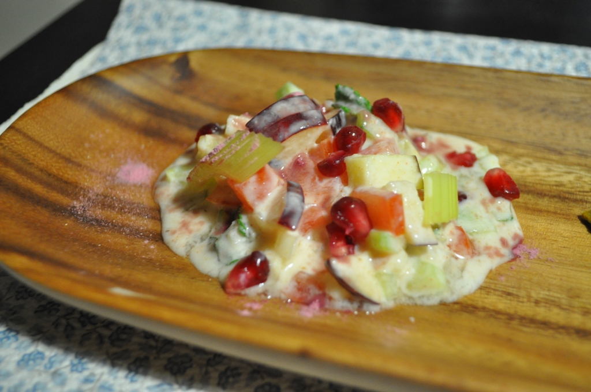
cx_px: 296
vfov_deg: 34.1
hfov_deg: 49.6
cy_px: 196
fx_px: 639
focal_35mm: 39
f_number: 4.2
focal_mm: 26
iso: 1600
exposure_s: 1/50
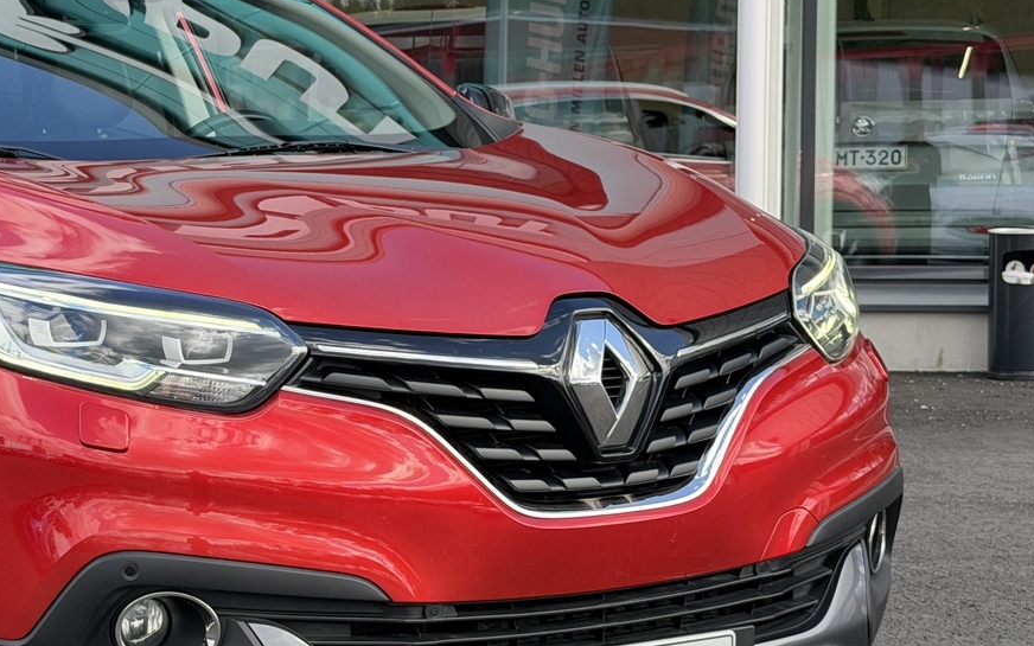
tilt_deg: -5.3
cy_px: 358
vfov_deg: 15.5
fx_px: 2367
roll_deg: +0.2
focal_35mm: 84
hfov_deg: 24.2
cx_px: 184
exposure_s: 1/928
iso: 100
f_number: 1.78
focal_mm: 6.76
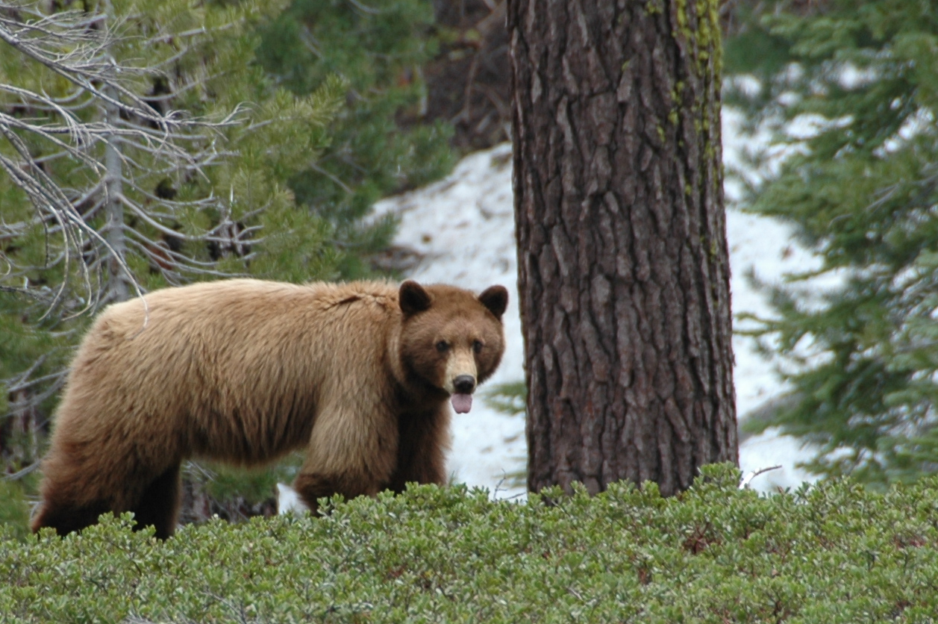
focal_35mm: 718
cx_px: 417
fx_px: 18693
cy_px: 343
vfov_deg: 1.9
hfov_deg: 2.9
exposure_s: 1/125
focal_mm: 200
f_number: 5.6
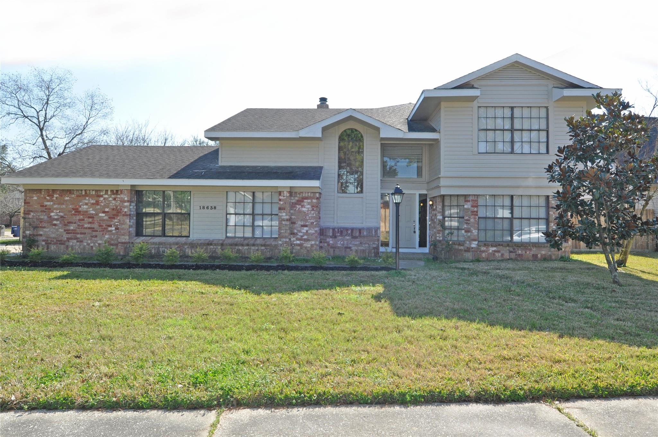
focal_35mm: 18
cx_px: 329
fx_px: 329
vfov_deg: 67.2
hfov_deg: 90.1
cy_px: 218
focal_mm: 12
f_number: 10
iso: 200
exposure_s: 1/200
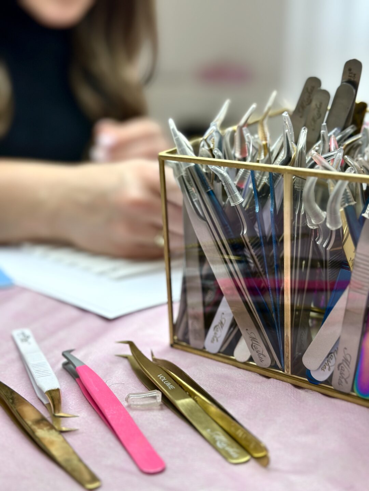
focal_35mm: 48
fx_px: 682
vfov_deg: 39.7
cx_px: 184
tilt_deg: -14.8
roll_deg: -1.2
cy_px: 246
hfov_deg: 30.3
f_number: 1.78
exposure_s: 1/271
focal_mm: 6.86
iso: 80
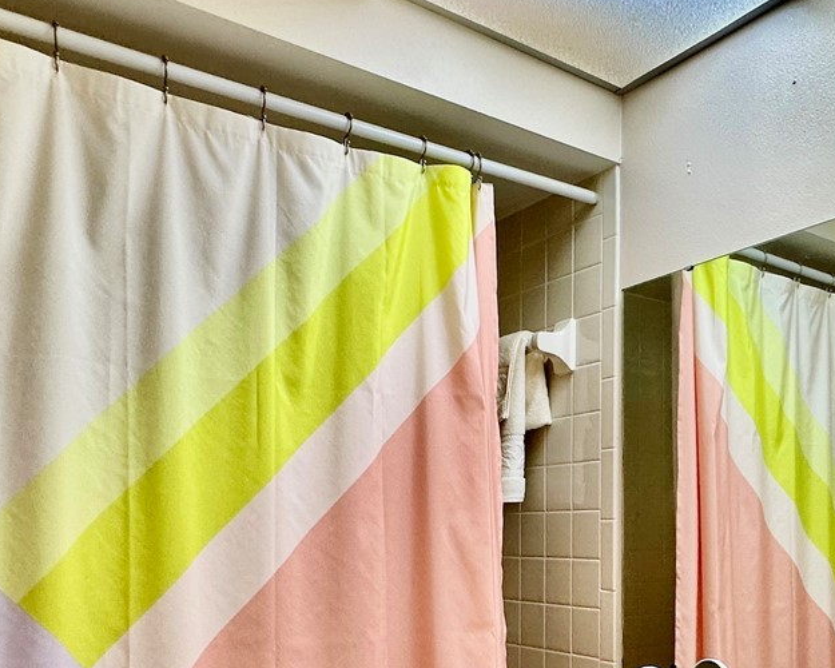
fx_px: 865
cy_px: 540
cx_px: 657
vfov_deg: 40.4
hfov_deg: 48.8
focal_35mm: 35
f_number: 2.2
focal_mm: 2.22
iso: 160
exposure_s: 1/120
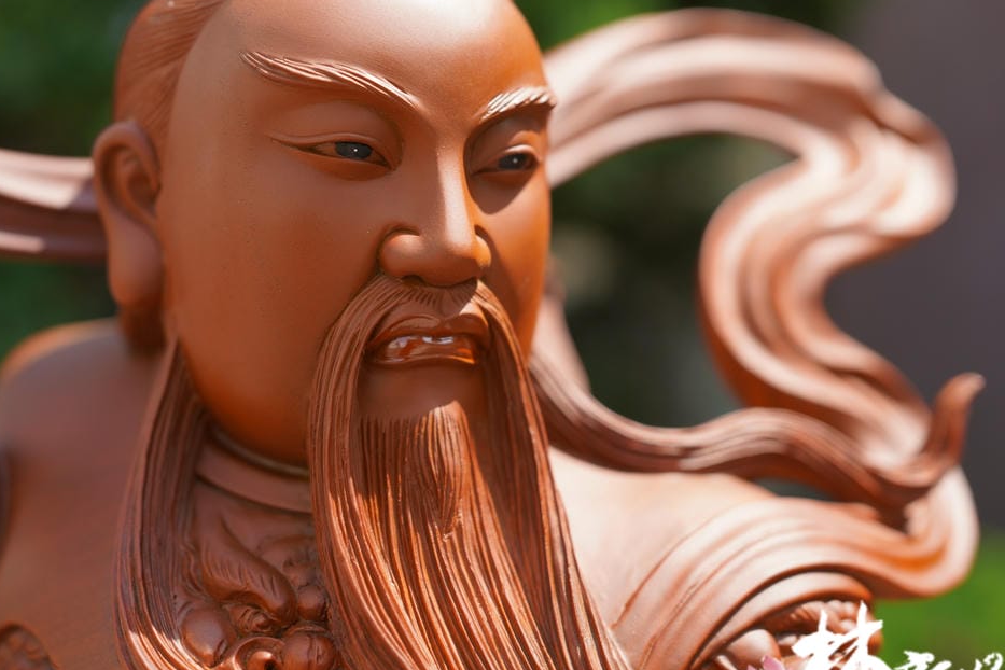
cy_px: 327
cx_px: 428
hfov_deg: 43.5
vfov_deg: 29.9
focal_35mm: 45
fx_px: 1256
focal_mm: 35
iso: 250
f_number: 3.5
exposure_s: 1/800
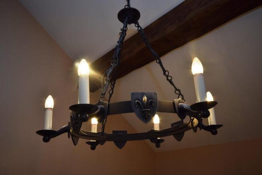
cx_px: 131
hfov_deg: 61.9
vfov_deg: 43.6
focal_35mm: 30
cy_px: 88
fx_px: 218
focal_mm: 20
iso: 100
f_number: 8
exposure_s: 1/30
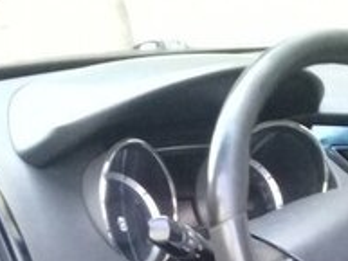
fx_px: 1066
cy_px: 436
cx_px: 224
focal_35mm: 106
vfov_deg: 12.9
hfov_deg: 18.5
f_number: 2.2
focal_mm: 3.3
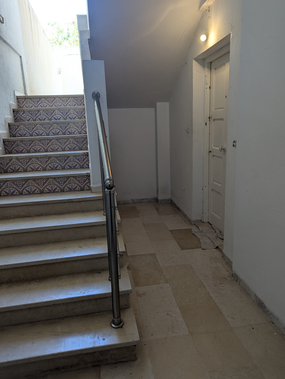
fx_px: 274
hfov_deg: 55.0
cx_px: 140
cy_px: 185
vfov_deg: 69.3
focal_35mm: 25
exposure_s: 1/100
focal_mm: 6.81
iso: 42
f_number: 1.85
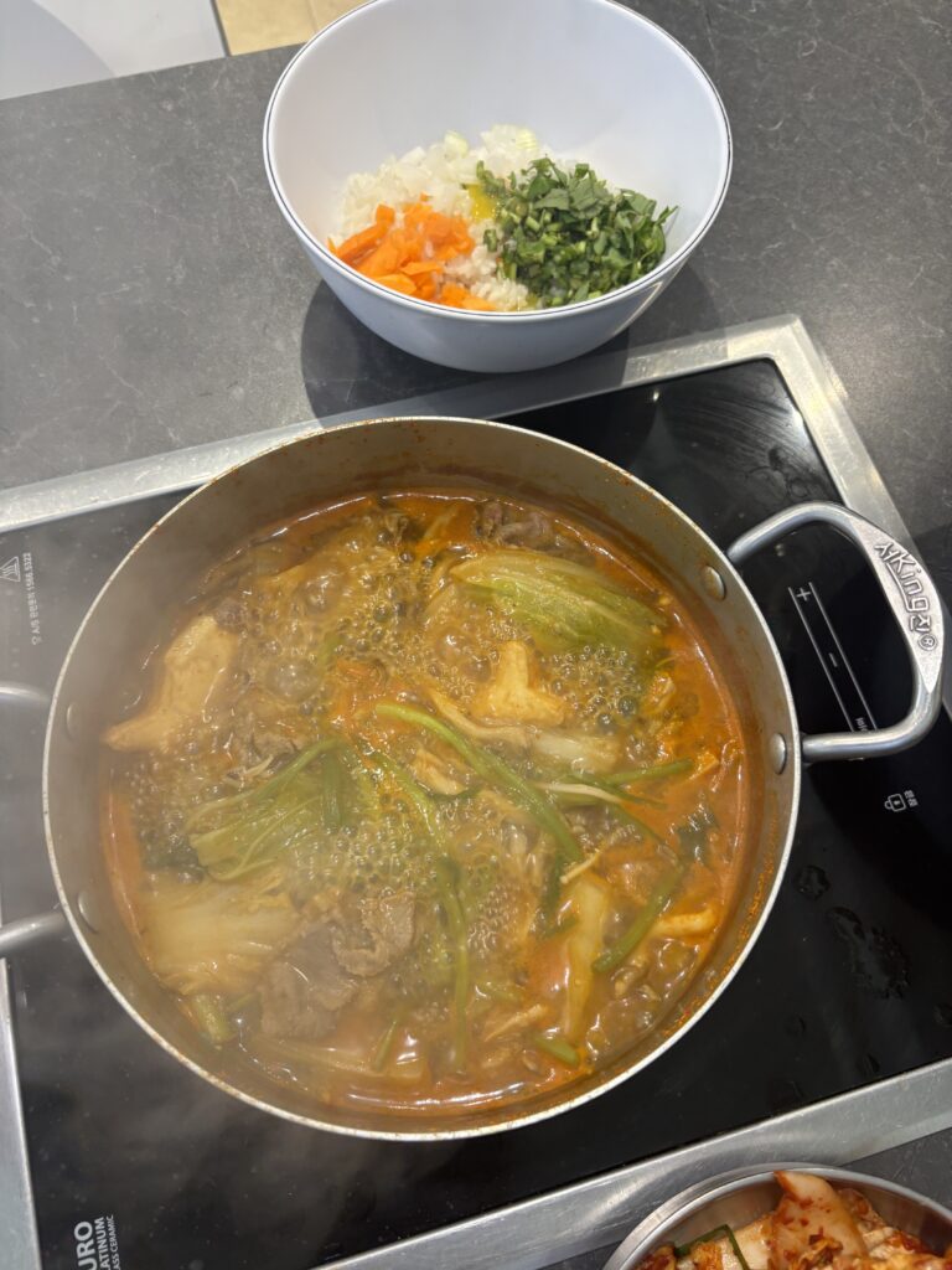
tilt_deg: -66.8
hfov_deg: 53.1
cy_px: 635
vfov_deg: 67.3
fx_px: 953
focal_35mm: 26
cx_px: 476
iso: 125
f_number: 1.6
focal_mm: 5.96
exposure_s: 1/60
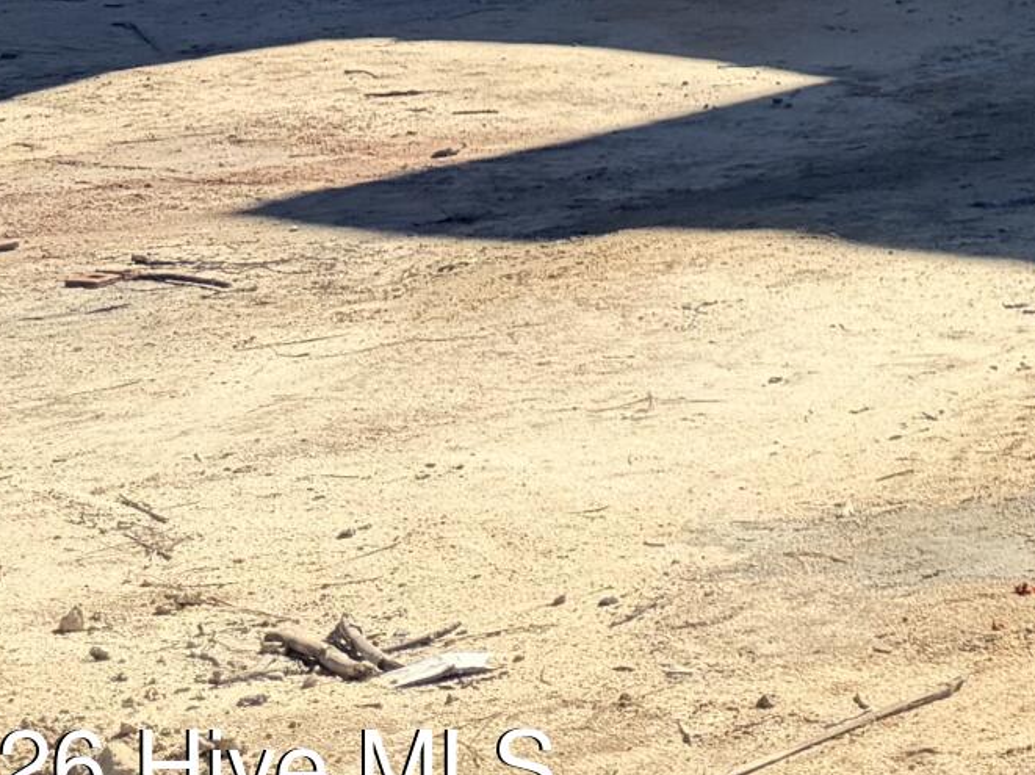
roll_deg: +0.4
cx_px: 2155
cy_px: -833
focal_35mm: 109
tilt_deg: +3.8
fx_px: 3257
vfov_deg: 11.9
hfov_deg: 14.5
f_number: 1.78
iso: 80
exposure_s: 1/4405
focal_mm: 6.76
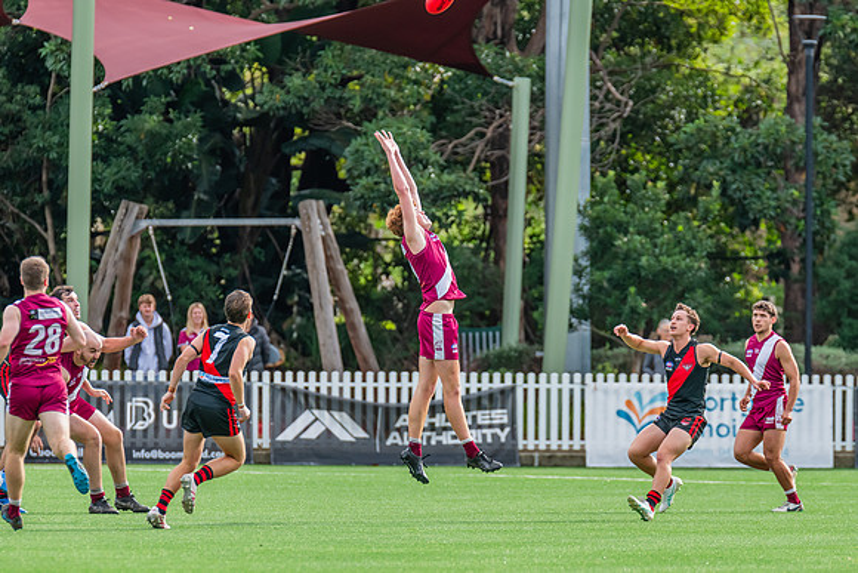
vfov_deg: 3.5
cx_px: 435
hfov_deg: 5.2
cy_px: 327
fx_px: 9476
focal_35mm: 397
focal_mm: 330
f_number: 5.6
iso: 800
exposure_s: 1/1250
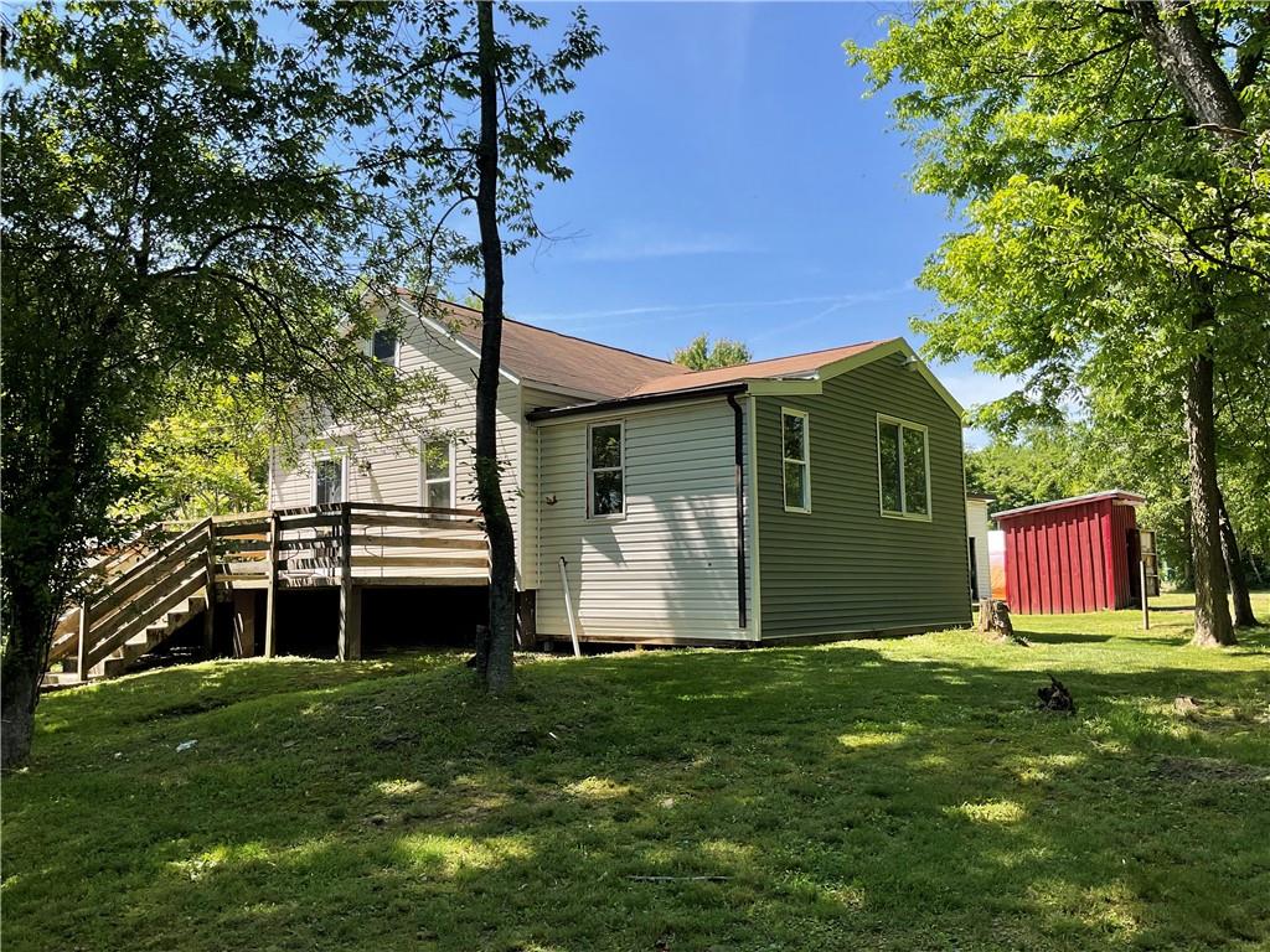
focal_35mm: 29
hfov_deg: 61.7
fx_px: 1064
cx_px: 635
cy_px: 476
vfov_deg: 48.2
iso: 16
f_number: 1.8
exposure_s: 1/792
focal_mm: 3
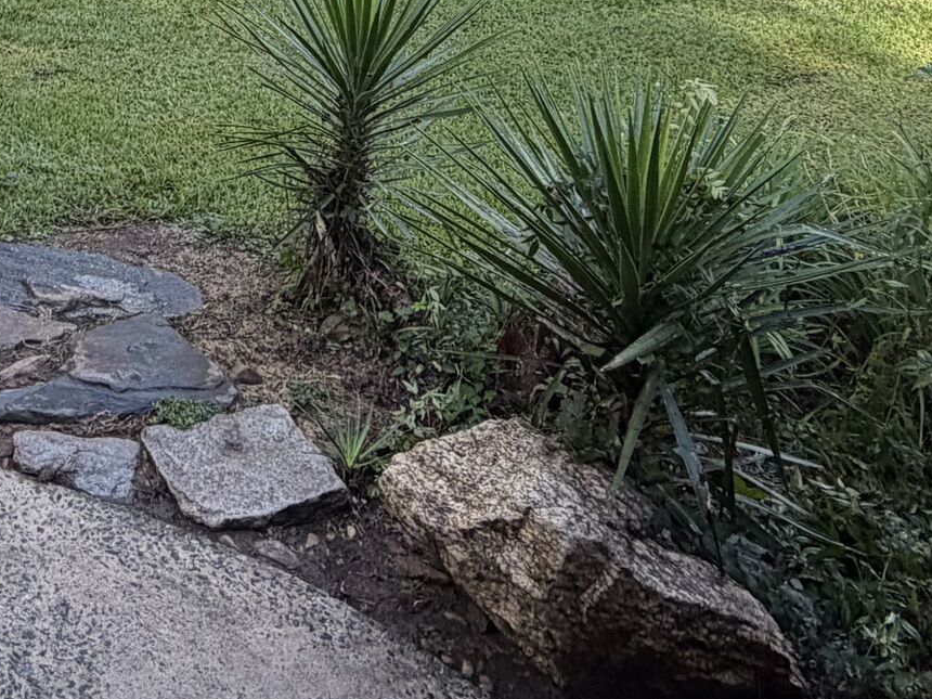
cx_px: 53
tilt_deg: -9.9
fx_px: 1346
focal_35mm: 50
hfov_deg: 35.4
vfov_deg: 25.2
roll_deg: -4.7
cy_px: -204
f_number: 2.2
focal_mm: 2.22
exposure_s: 1/365
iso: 50
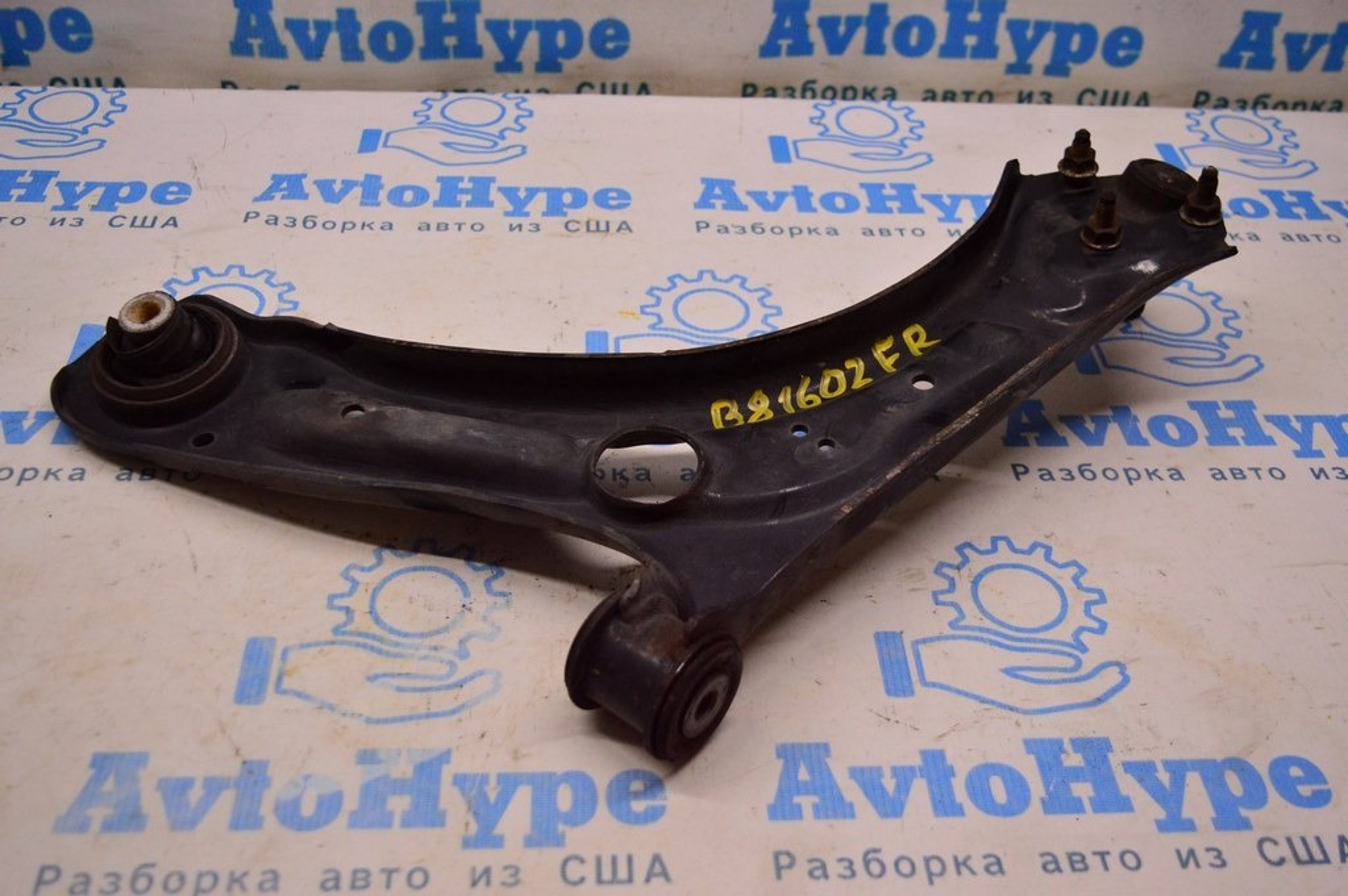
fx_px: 1459
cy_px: 448
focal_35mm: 39
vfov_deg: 34.2
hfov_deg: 49.6
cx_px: 674
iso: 1600
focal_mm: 26
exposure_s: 1/400
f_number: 4
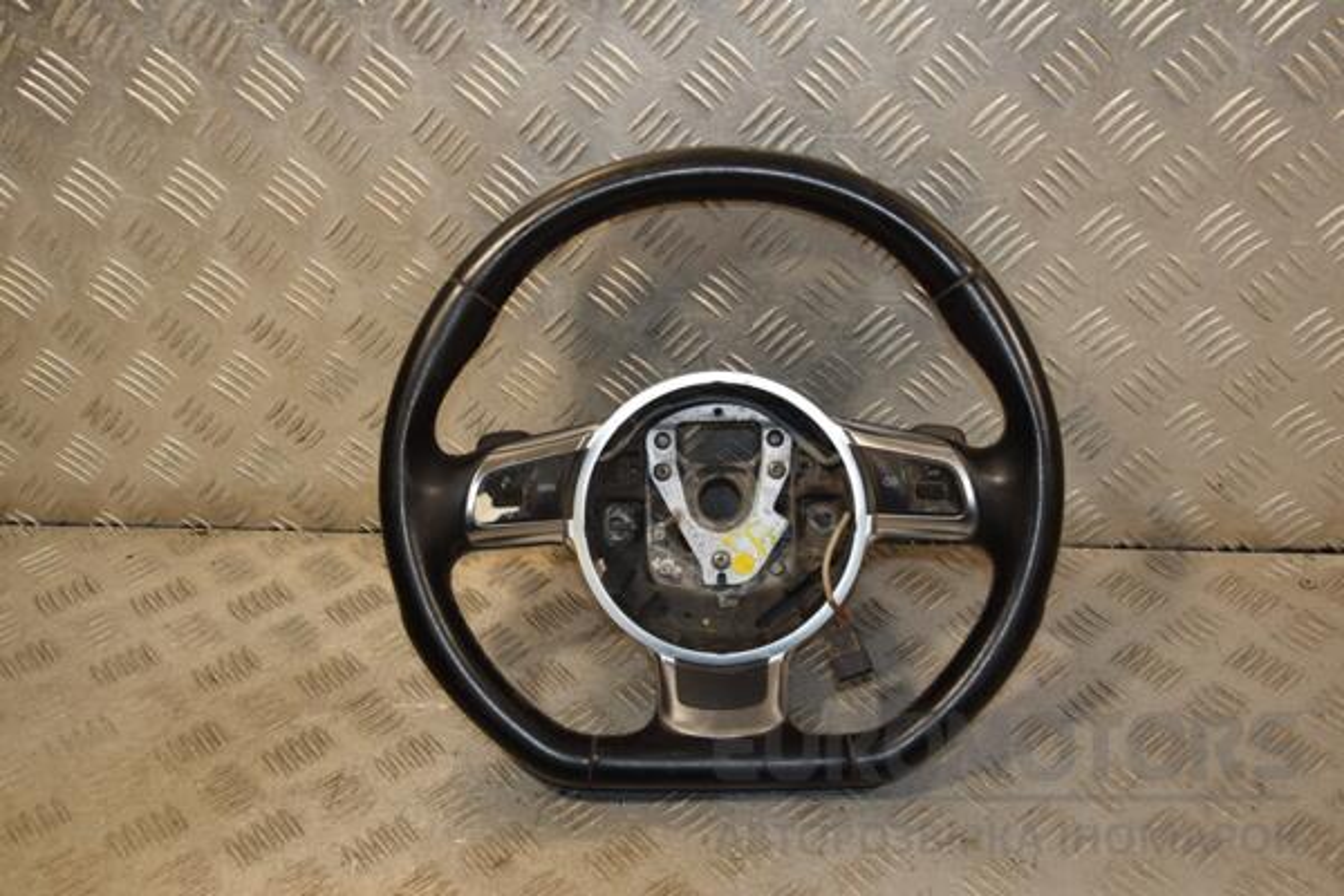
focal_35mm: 39
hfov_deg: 49.6
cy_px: 448
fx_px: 1456
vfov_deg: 34.2
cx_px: 672
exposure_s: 1/200
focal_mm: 26
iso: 800
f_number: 5.6
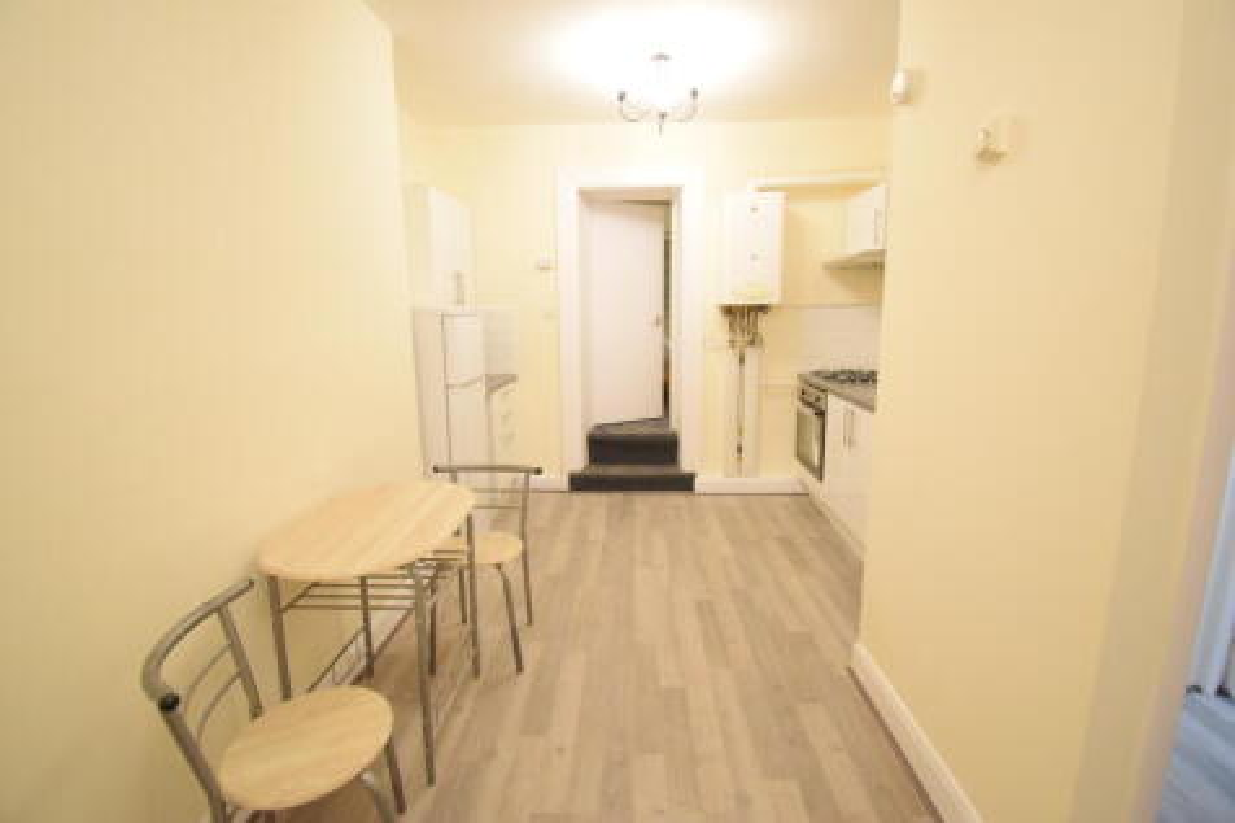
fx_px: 514
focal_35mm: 15
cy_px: 412
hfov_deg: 100.4
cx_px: 618
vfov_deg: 77.3
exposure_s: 1/60
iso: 3600
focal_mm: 10
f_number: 4.5
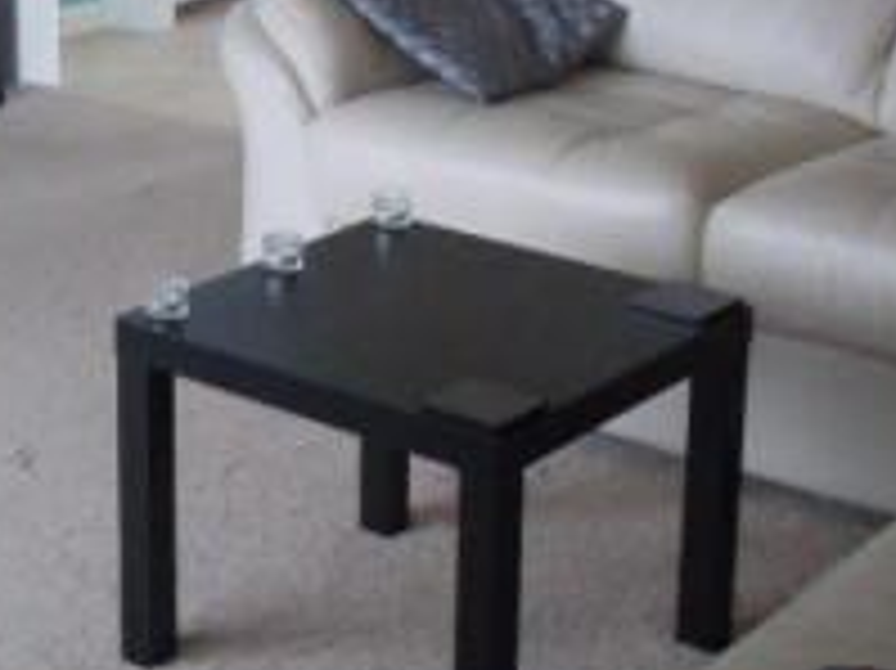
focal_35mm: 88
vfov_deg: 16.4
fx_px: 2276
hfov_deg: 21.8
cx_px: 97
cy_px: -7
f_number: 3.5
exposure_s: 1/40
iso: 400
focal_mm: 5.4
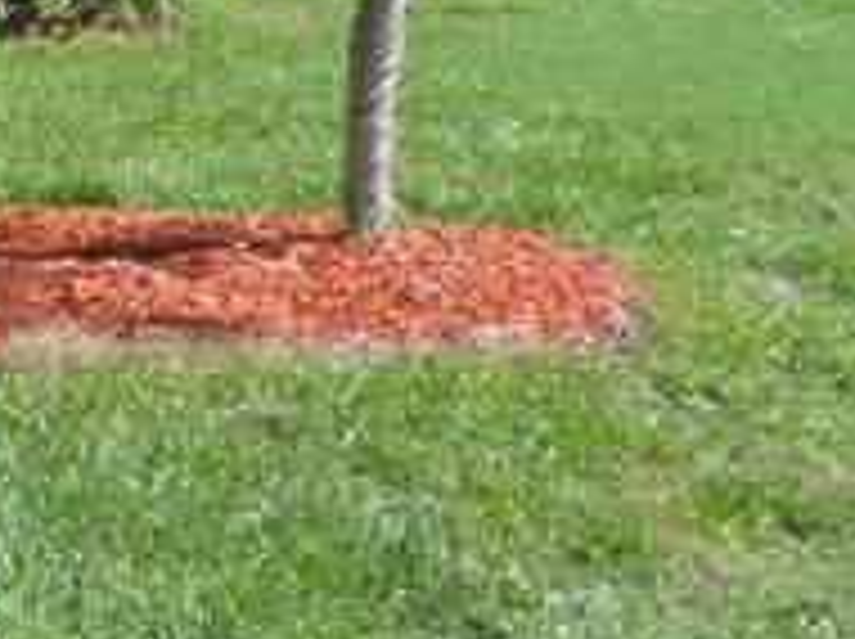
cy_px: -202
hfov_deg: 15.0
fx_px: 2911
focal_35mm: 118
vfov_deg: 12.1
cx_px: -567
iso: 80
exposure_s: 1/80
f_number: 8.1
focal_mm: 6.2
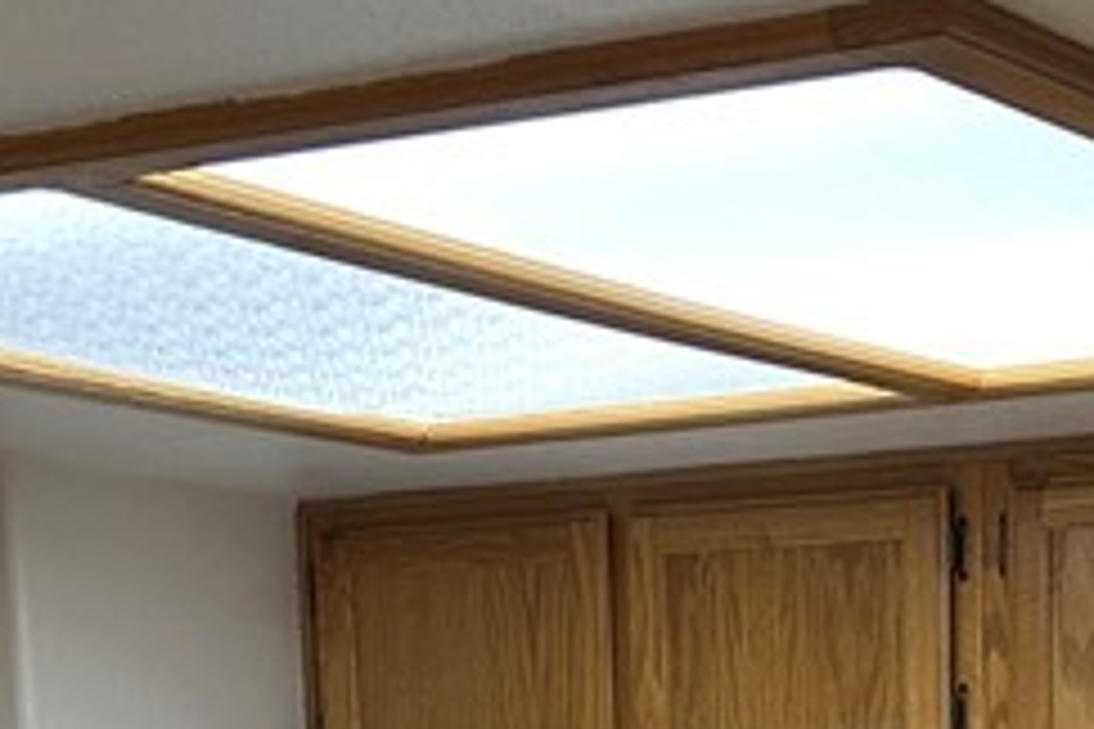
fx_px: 3464
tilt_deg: -11.6
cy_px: 1494
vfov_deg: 10.9
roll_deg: +1.9
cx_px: 905
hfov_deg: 17.8
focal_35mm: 114
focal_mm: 5.7
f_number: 1.5
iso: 100
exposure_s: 1/120
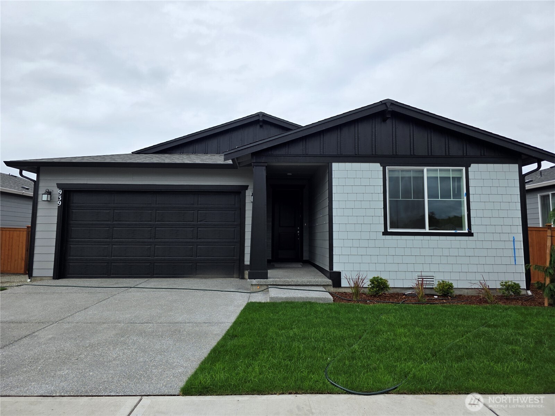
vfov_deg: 58.9
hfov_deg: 73.9
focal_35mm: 23
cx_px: 278
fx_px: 369
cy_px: 208
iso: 80
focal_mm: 6.3
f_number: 1.7
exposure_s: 1/5296
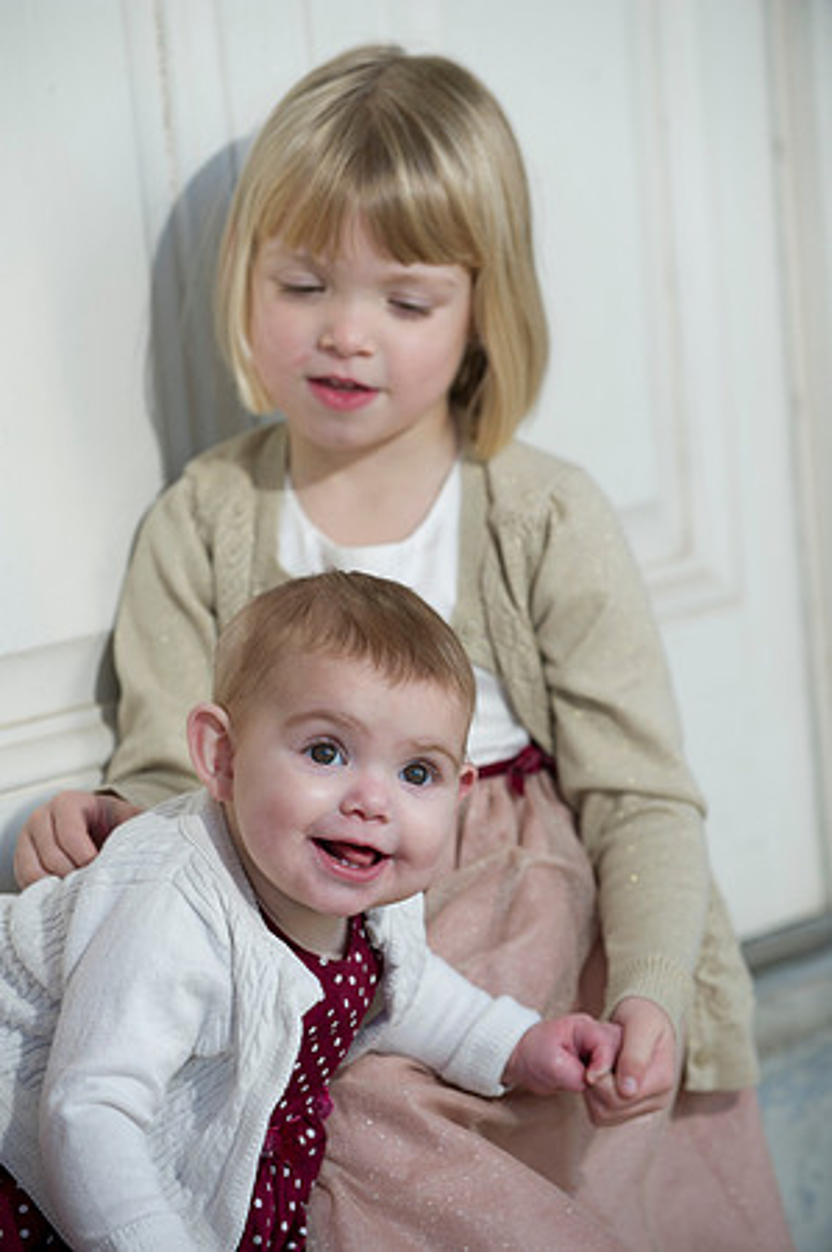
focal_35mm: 150
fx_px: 5212
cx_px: 416
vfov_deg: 13.7
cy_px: 626
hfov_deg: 9.1
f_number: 4
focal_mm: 150
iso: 250
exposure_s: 1/200
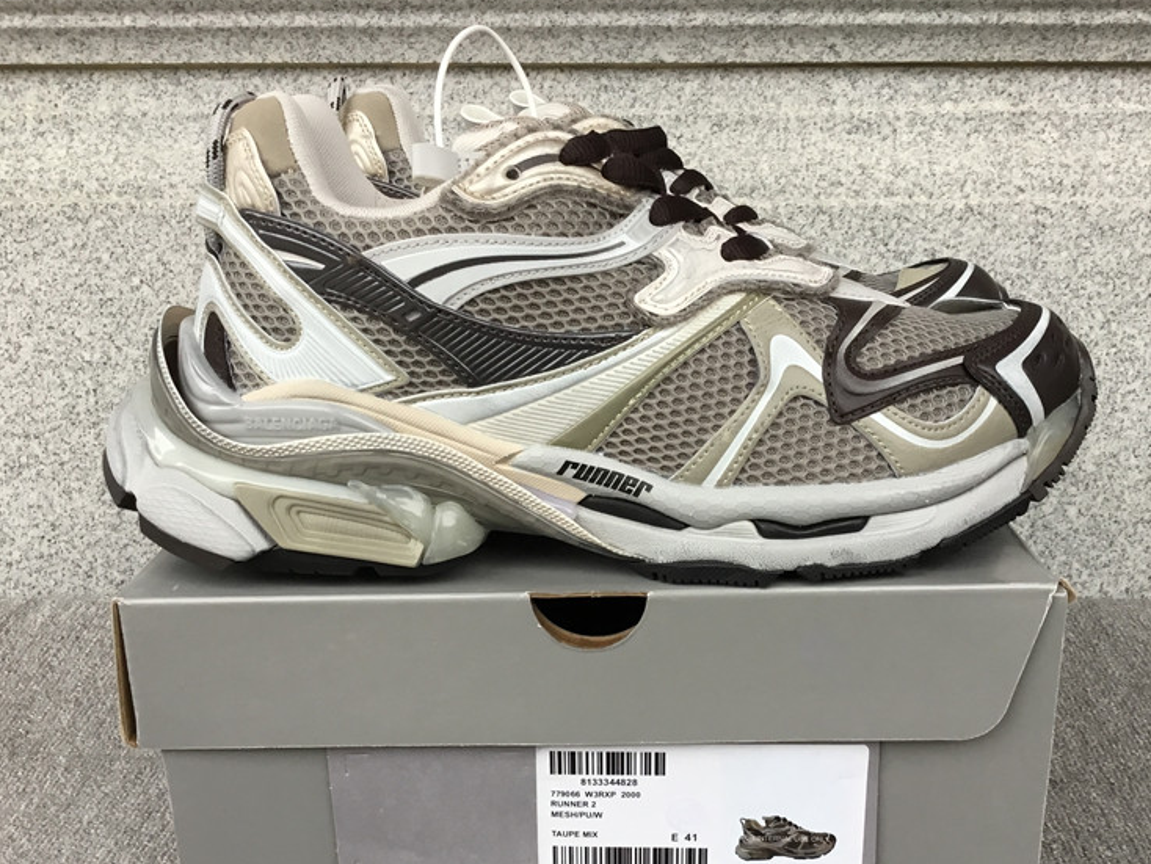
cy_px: 520
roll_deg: +0.3
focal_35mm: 38
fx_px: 1264
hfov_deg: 48.9
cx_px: 629
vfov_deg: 37.6
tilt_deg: -19.0
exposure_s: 1/33
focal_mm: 3.3
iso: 25
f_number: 2.4
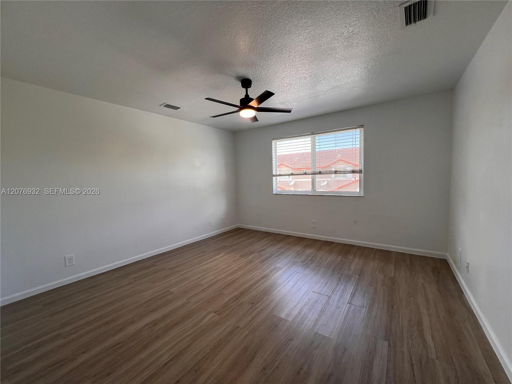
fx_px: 192
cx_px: 256
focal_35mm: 13
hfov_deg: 106.2
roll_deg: +1.8
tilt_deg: -5.1
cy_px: 192
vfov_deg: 89.9
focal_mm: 1.57
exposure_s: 1/99
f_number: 1.8
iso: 32
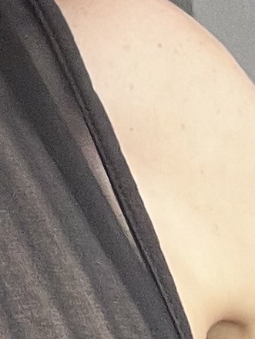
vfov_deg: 8.9
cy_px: -334
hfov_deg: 6.7
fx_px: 2062
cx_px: -389
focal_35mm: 210
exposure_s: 1/71
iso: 100
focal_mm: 2.71
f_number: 2.2
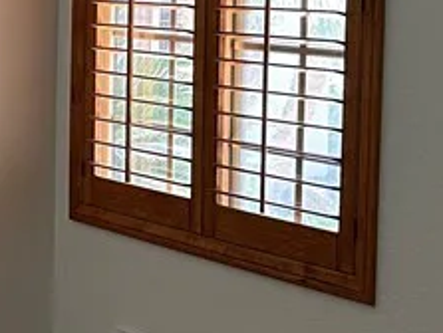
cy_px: 8
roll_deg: -1.9
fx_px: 1410
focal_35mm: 110
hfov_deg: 15.8
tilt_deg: -1.0
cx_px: -296
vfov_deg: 13.3
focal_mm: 6.86
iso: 200
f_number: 1.78
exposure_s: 1/120
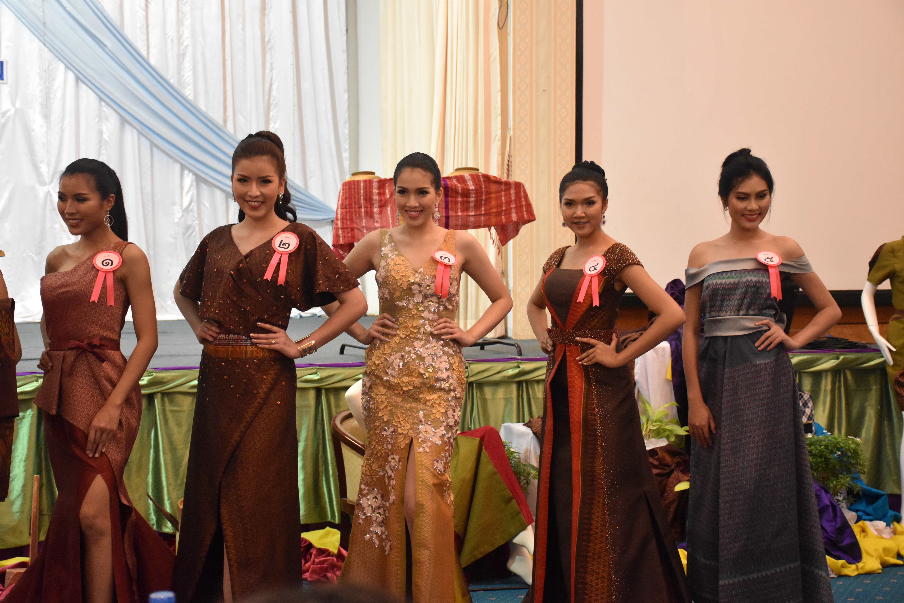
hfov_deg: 33.4
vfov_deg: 22.6
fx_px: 1507
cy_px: 302
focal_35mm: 60
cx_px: 452
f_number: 4.5
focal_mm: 40
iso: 4000
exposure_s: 1/60
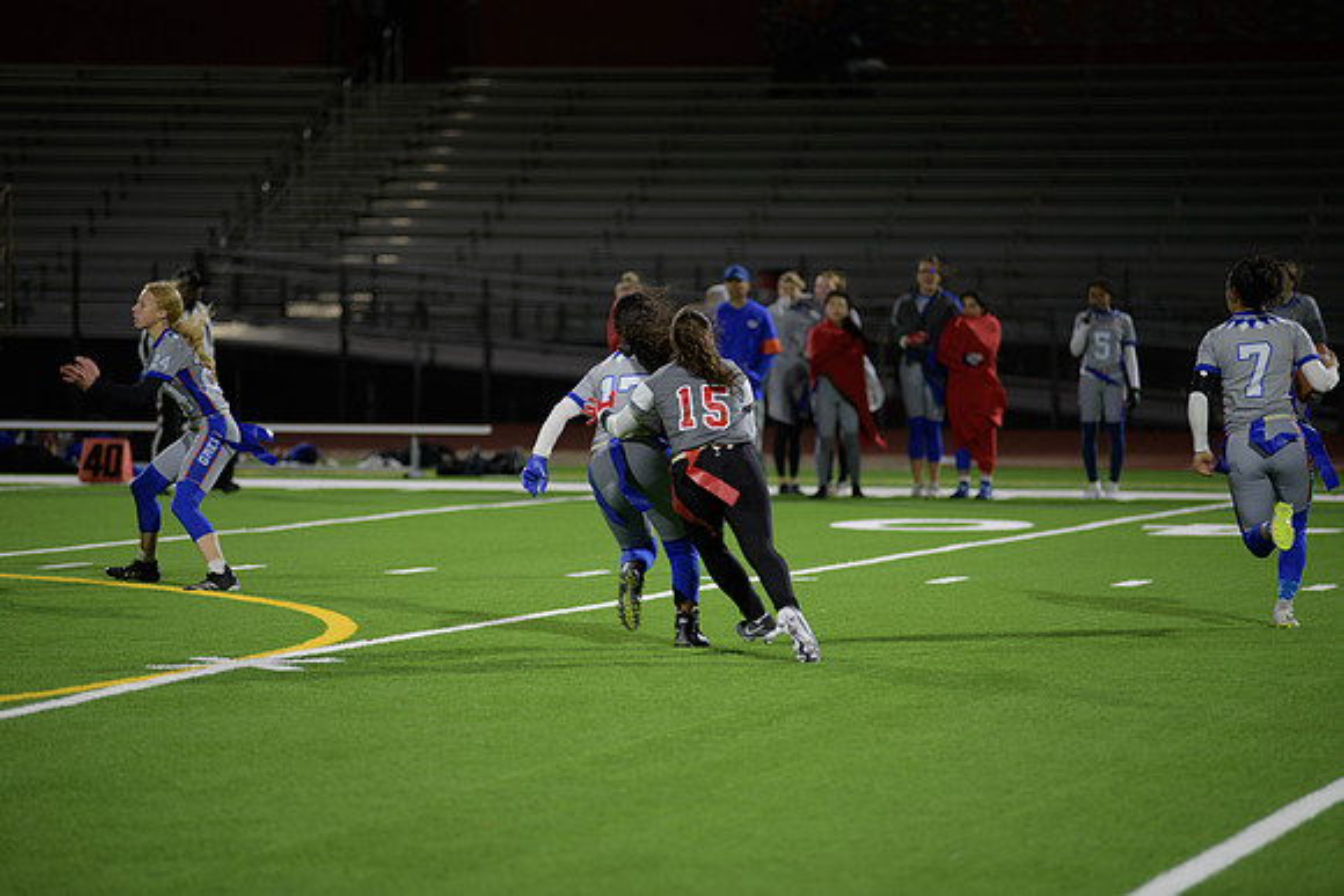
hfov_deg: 12.4
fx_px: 6161
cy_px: 448
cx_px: 672
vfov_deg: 8.3
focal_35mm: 165
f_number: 2.8
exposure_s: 1/200
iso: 800
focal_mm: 165
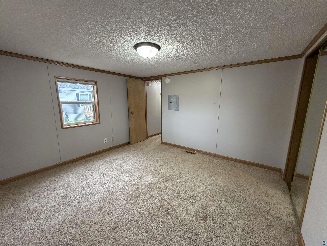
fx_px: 132
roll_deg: -0.5
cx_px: 164
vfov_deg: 85.7
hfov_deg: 102.1
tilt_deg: -9.6
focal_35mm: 14
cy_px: 123
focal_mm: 2.22
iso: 250
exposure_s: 1/60
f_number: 2.2
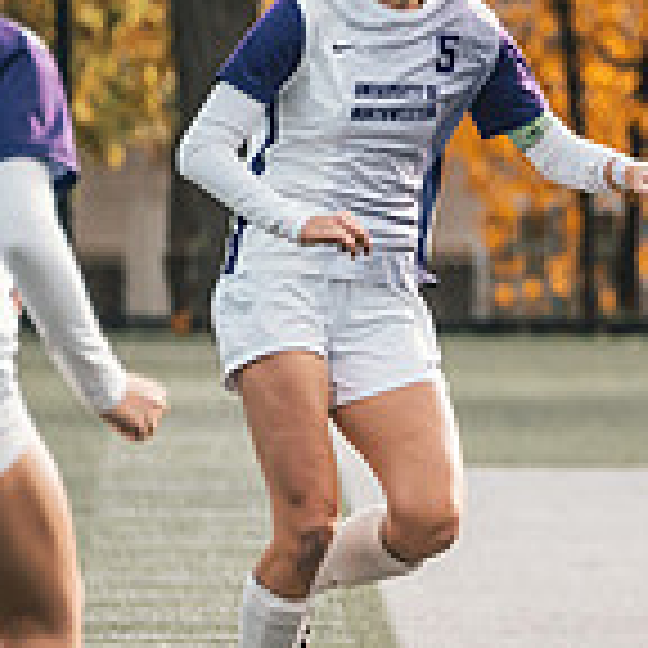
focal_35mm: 1235
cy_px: 294
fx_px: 26156
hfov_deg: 1.4
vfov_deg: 1.4
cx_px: 969
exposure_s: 1/1000
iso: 800
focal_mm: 342
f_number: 6.3
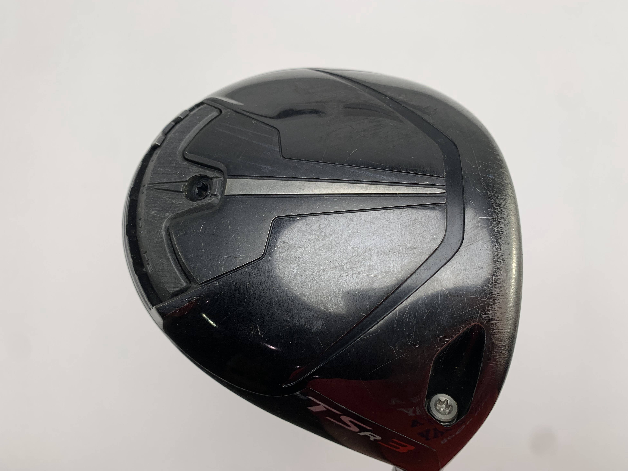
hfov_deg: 65.3
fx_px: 490
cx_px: 304
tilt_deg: -75.8
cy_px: 242
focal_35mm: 27
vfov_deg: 51.3
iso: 25
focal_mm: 4.25
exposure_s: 1/175
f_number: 1.8
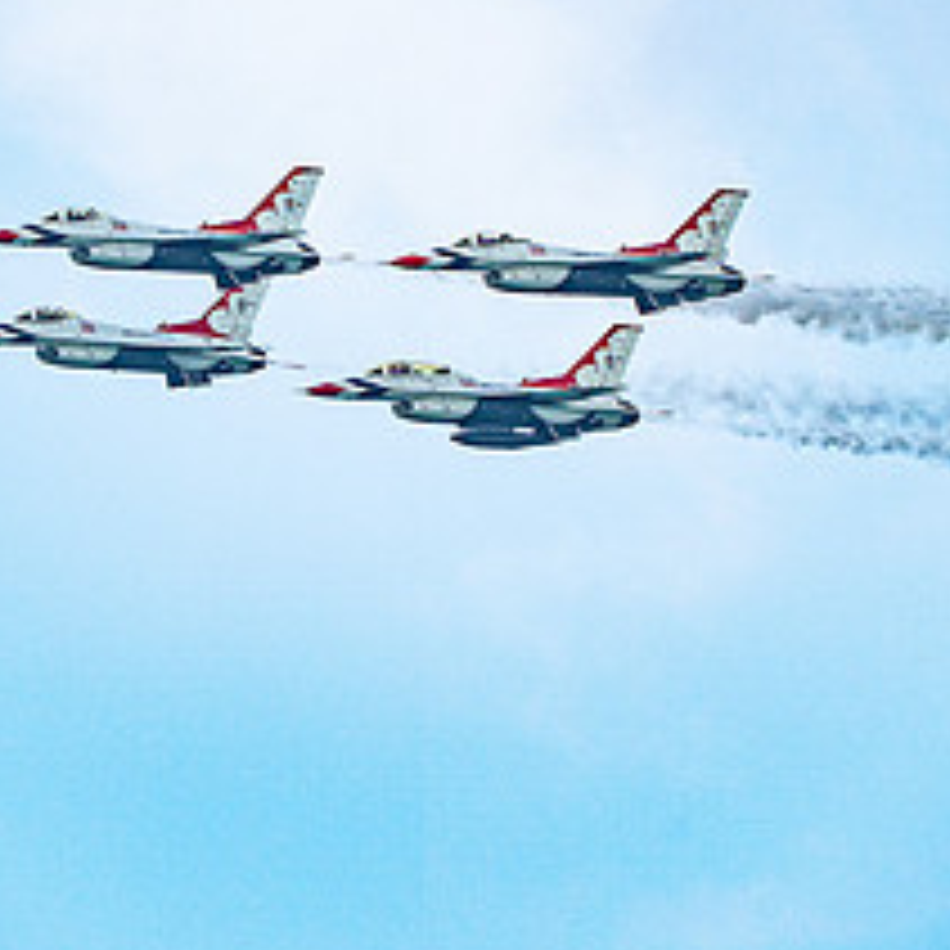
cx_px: 423
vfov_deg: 1.9
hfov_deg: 1.9
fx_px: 29031
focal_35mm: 935
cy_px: 484
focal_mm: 400
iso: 640
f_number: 9
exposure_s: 1/1250
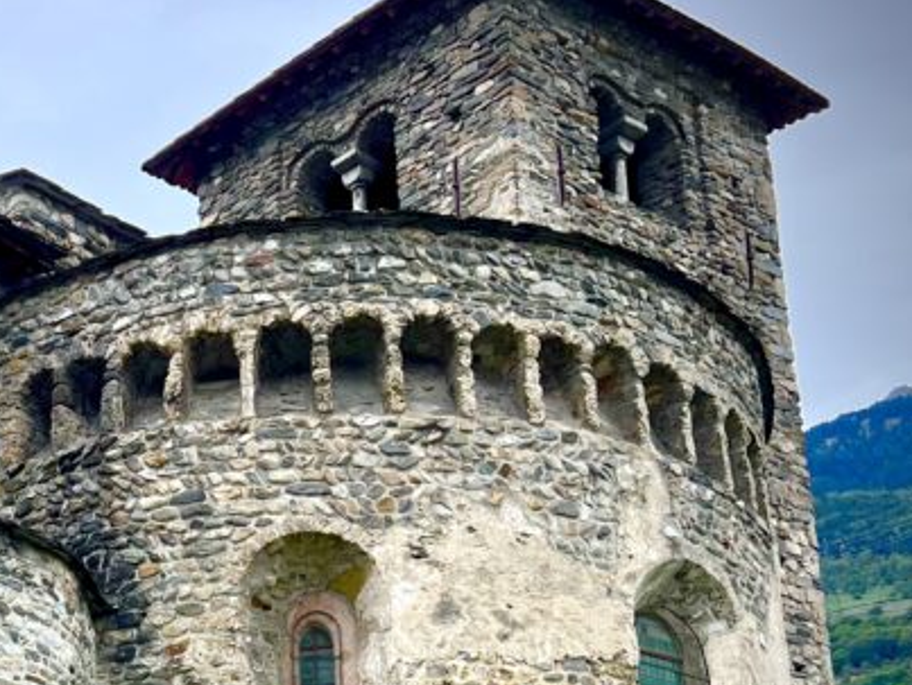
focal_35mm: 66
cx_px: -124
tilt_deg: +14.9
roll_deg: -2.4
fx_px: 1740
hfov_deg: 26.7
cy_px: 755
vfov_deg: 21.2
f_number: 1.5
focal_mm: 5.7
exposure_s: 1/1266
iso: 50
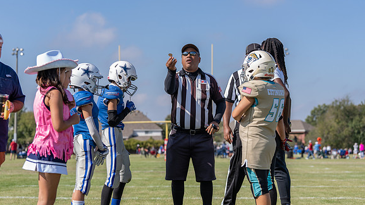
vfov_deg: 15.5
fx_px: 755
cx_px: 182
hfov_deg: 27.2
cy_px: 98
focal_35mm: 78
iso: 80
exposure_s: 1/1000
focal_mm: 74
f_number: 3.5
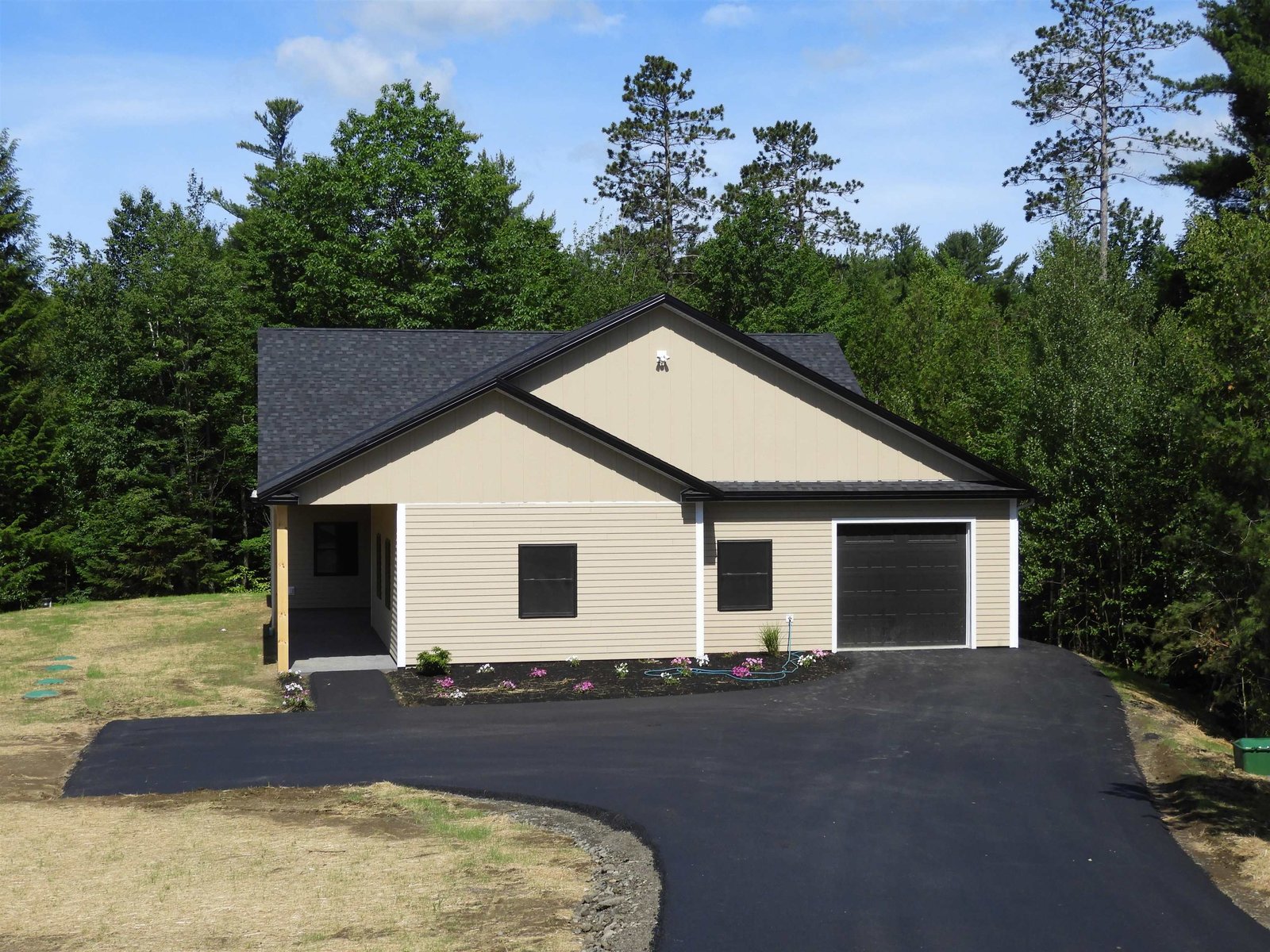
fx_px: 1834
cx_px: 635
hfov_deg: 38.2
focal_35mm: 50
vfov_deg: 29.1
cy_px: 476
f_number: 4
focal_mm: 9
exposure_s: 1/1000
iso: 100
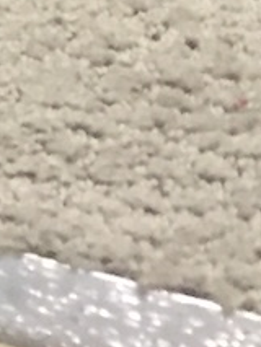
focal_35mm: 218
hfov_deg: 6.0
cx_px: -654
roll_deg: -0.7
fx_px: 2189
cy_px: -578
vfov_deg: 8.1
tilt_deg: -20.8
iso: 320
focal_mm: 4.15
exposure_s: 1/15
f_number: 2.2
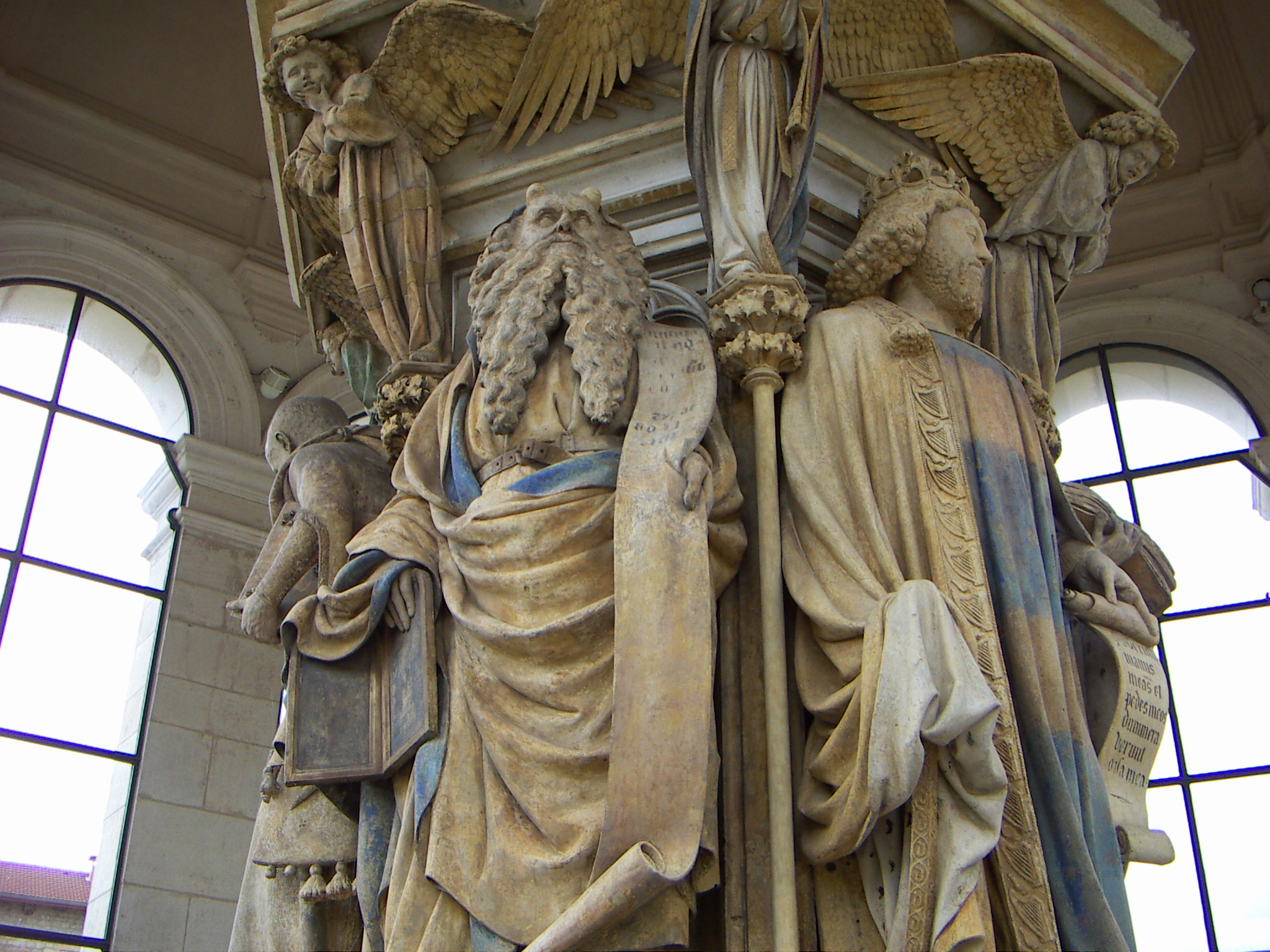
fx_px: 1321
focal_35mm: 36
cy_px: 476
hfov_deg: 51.4
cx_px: 635
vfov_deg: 39.7
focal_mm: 4.7
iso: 50
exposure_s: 1/125
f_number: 2.8
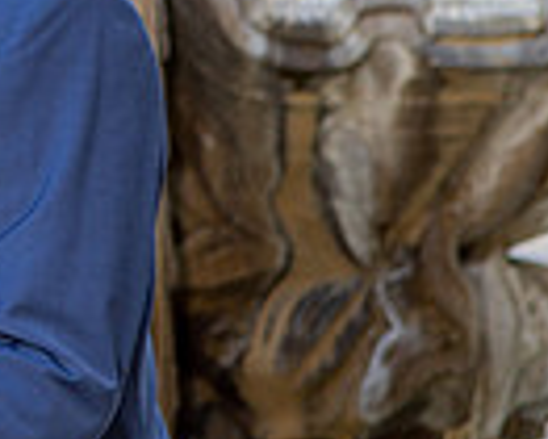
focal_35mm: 384
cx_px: -535
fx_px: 6233
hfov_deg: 5.0
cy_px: -40
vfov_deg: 4.0
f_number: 4.5
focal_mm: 70
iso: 100
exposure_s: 1/200
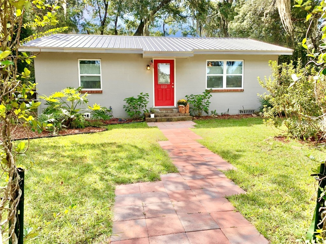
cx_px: 163
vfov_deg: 53.1
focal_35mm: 26
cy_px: 122
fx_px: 245
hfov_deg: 67.3
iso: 25
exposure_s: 1/789
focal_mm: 4.25
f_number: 1.8
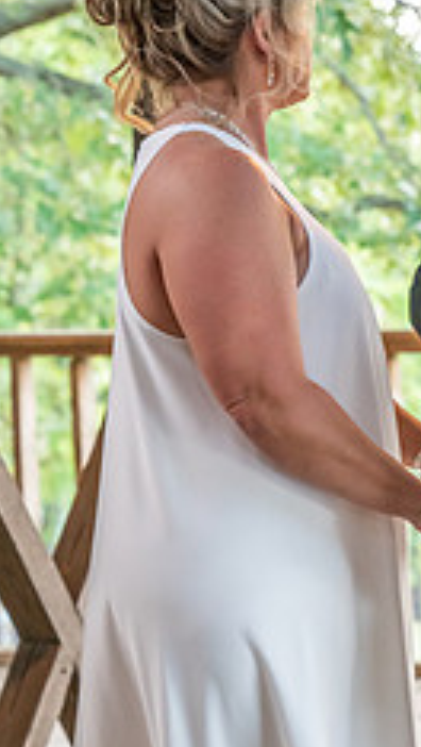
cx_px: 395
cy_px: 322
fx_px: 2792
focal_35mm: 141
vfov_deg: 15.2
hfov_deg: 8.6
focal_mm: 70
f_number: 4.5
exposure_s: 1/160
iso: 5000
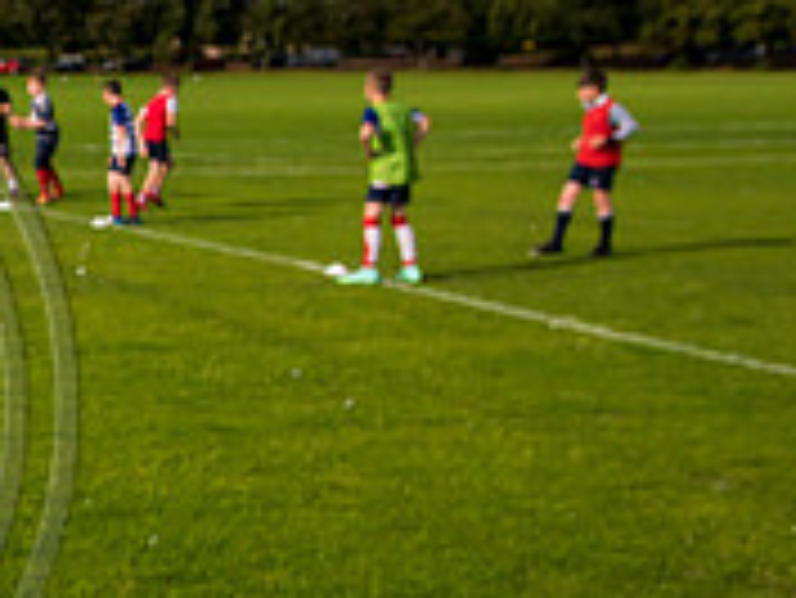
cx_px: -387
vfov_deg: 23.2
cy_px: 402
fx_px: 1450
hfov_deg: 24.3
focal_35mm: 63
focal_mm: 20
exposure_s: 1/2000
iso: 250
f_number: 4
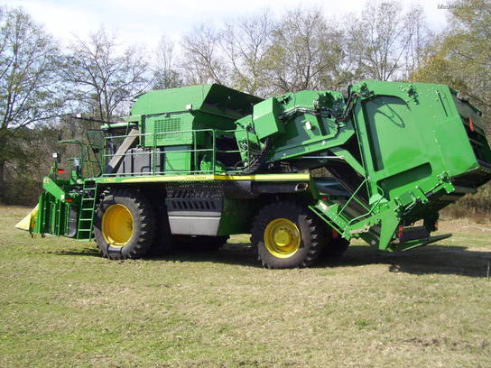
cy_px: 184
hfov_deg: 46.8
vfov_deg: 36.0
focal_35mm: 40
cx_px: 246
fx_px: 567
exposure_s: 1/500
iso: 80
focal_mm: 7.1
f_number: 3.4
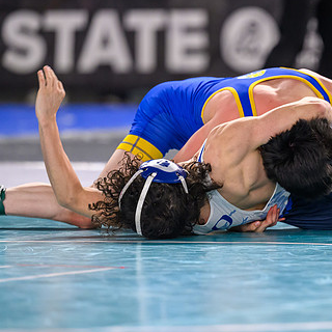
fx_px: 3451
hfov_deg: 5.5
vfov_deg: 5.5
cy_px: 175
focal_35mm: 318
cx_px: 278
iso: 2500
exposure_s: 1/800
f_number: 2.8
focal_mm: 170
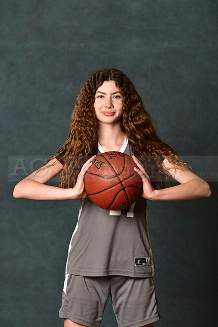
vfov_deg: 15.2
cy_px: 164
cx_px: 109
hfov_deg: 10.2
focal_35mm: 135
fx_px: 1225
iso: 200
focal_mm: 135
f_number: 4.5
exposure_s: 1/200
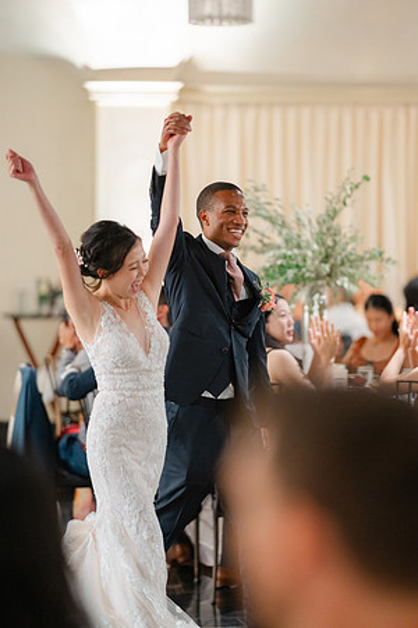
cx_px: 209
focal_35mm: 105
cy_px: 314
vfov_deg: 19.5
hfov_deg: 13.0
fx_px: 1829
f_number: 1.4
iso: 560
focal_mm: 105
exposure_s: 1/200
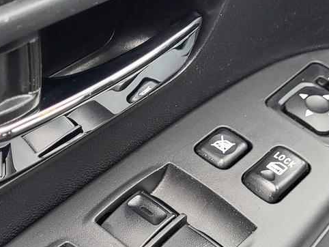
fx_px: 656
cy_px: 216
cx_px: 175
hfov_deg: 28.1
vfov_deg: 20.9
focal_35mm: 69
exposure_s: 1/120
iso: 160
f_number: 1.8
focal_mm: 5.4
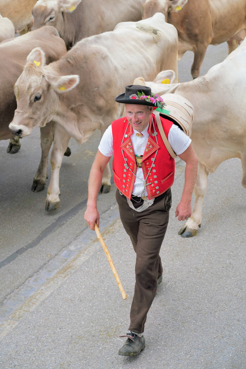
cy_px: 184
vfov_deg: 23.9
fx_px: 871
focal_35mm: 85
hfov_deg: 16.1
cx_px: 123
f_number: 6.3
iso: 800
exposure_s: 1/800
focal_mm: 85
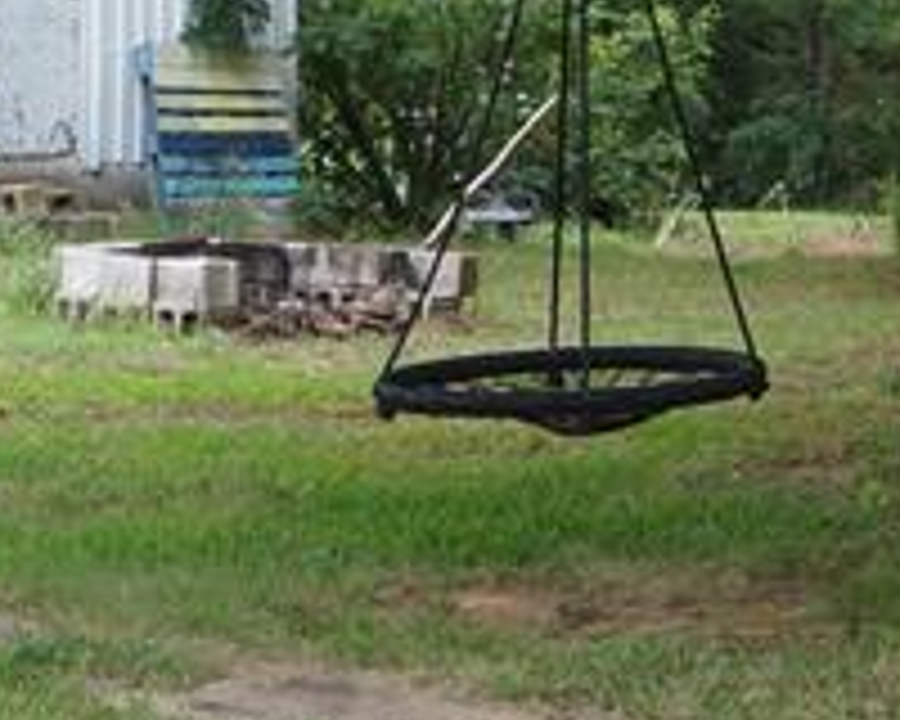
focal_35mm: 144
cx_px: 374
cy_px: -245
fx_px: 3836
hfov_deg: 13.4
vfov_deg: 10.5
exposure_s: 1/100
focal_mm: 20
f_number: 5
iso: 200
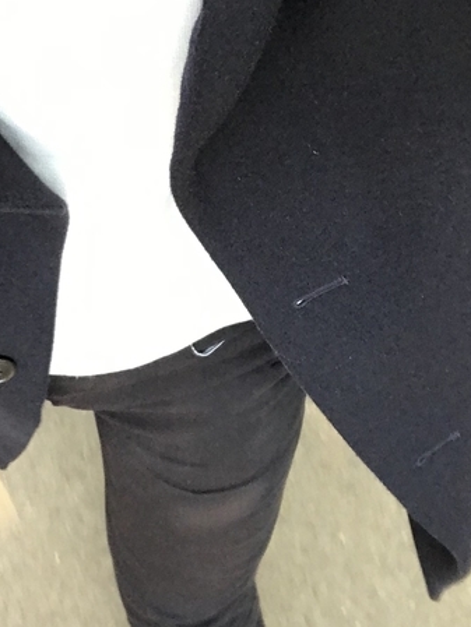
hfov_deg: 20.0
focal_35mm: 73
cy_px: 212
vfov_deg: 26.5
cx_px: 126
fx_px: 1324
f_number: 2.2
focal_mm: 2.87
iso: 40
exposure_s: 1/30
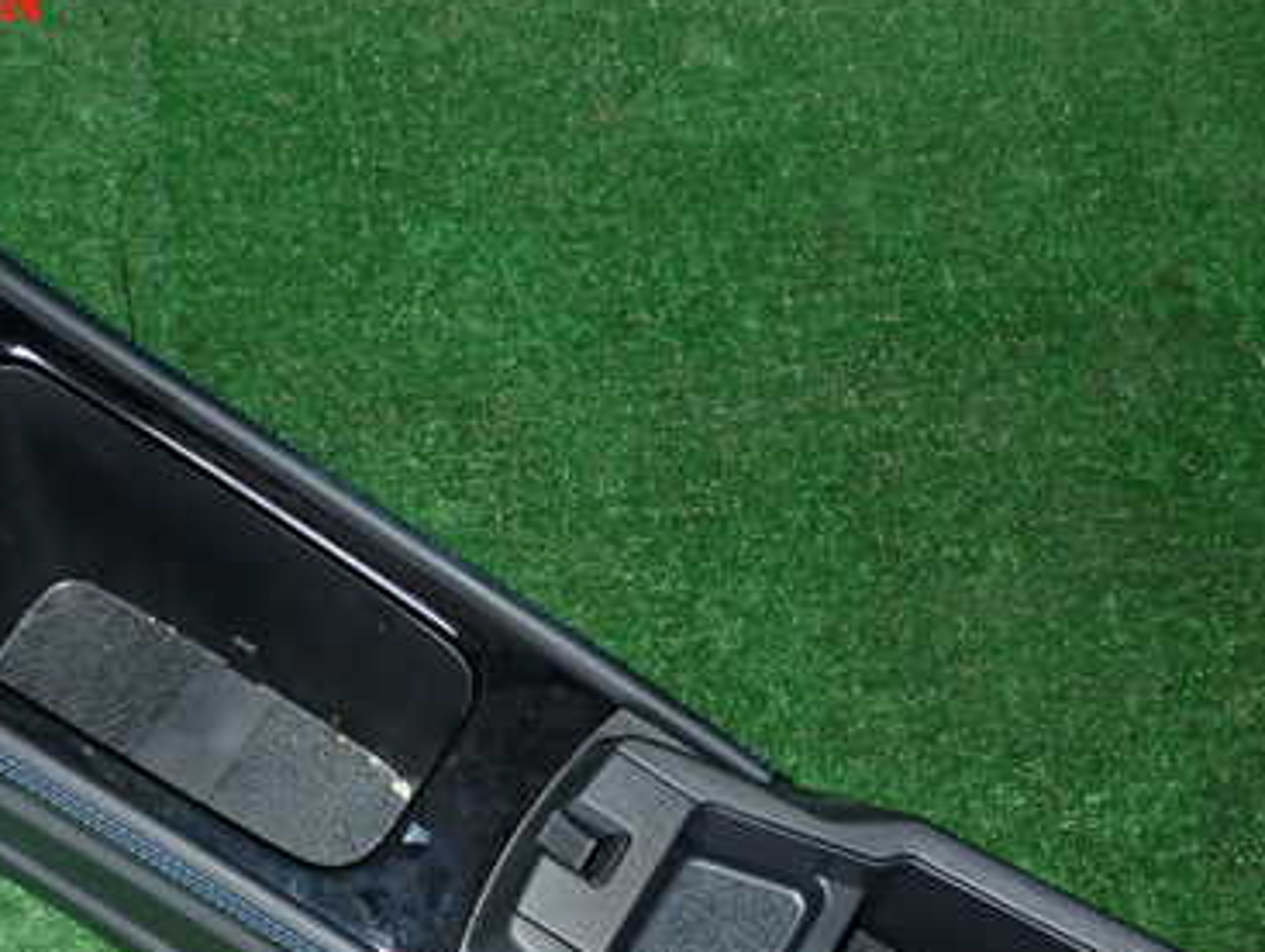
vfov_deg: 29.2
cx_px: 448
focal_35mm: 49
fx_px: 1792
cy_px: 731
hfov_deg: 38.5
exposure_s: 1/30
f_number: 6.3
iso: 320
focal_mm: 5.4
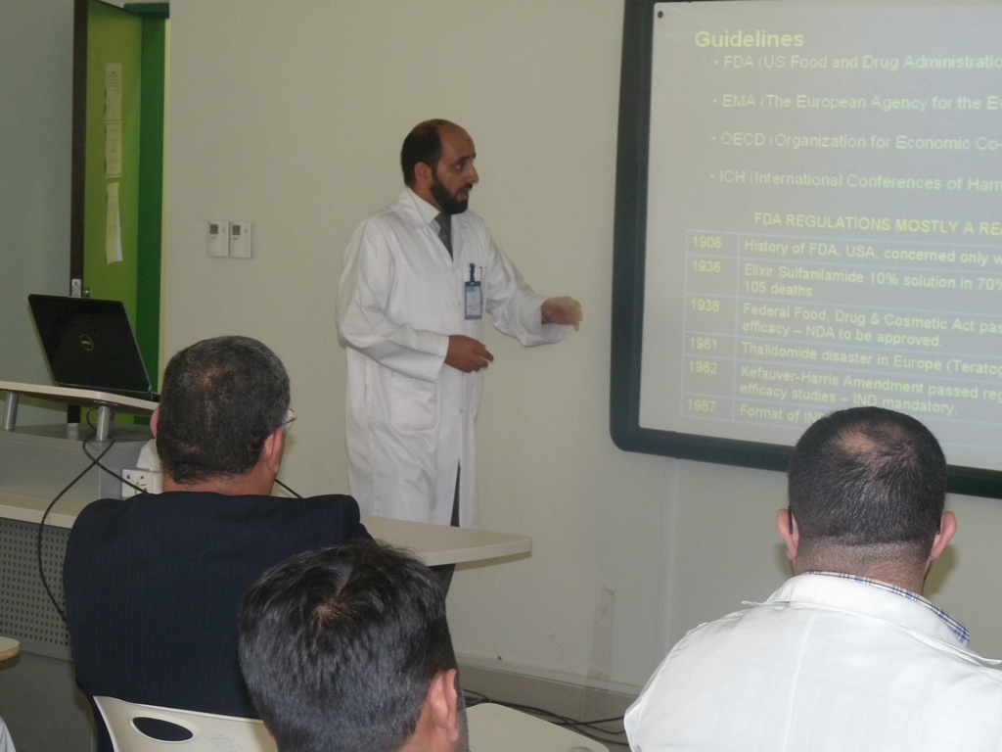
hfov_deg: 20.9
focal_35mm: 94
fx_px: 2721
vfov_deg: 15.7
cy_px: 376
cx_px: 501
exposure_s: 1/40
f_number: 3.4
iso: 250
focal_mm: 16.7
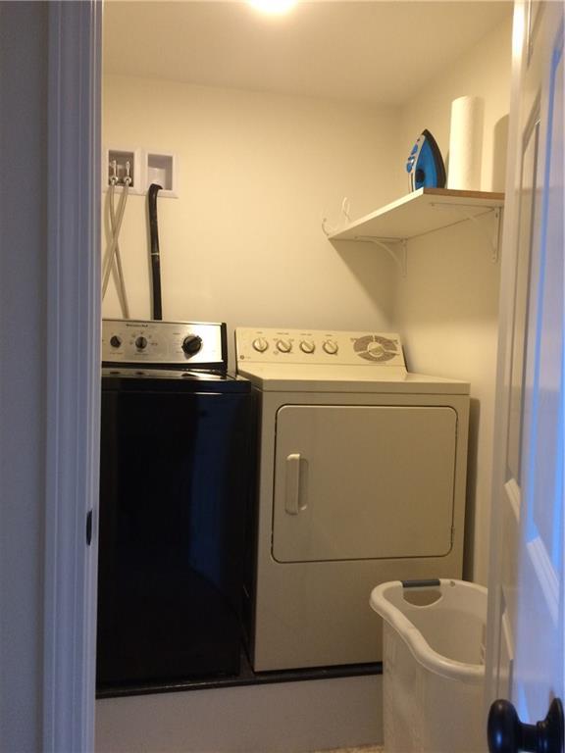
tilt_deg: -5.7
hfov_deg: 48.2
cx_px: 282
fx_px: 631
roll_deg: +0.8
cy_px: 376
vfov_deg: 61.7
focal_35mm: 29
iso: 160
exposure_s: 1/30
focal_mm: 4.15
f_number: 2.2
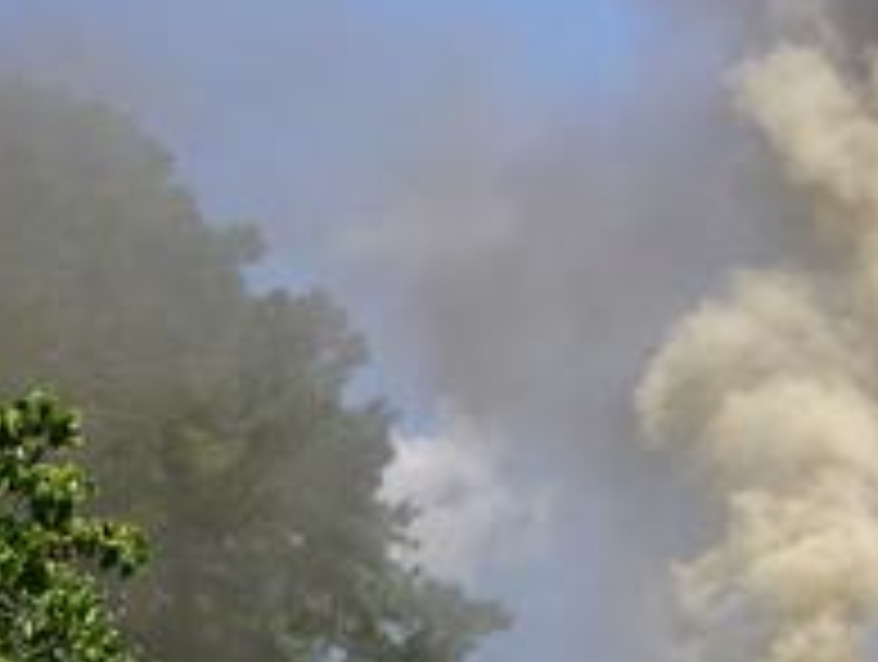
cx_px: 1824
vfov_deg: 10.6
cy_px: 943
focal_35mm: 136
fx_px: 3456
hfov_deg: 12.5
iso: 100
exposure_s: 1/125
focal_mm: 18
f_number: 9
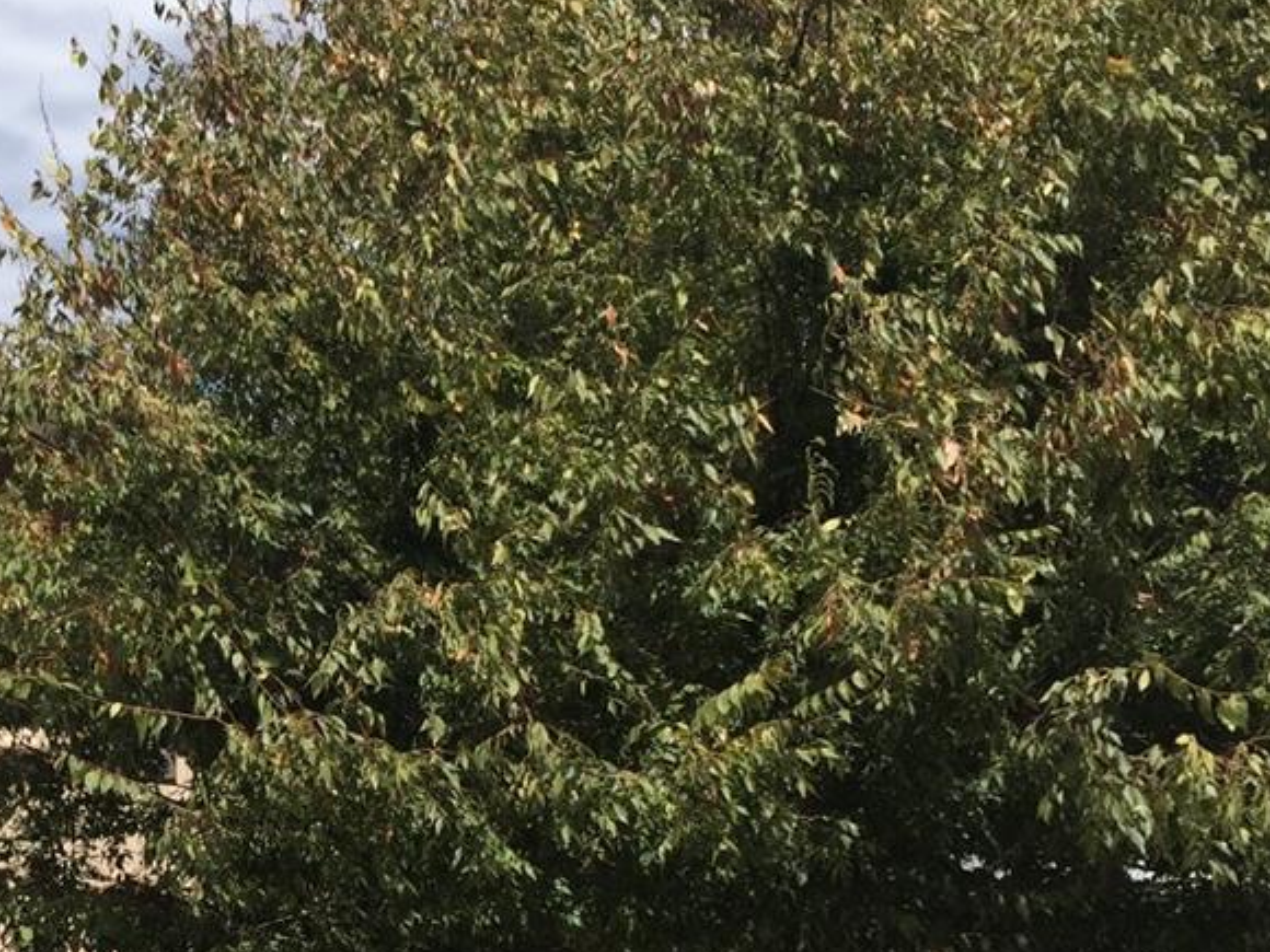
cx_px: 15
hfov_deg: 24.8
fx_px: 2752
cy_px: 864
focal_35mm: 75
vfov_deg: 19.3
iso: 32
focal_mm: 4.15
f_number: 2.2
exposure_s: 1/2326
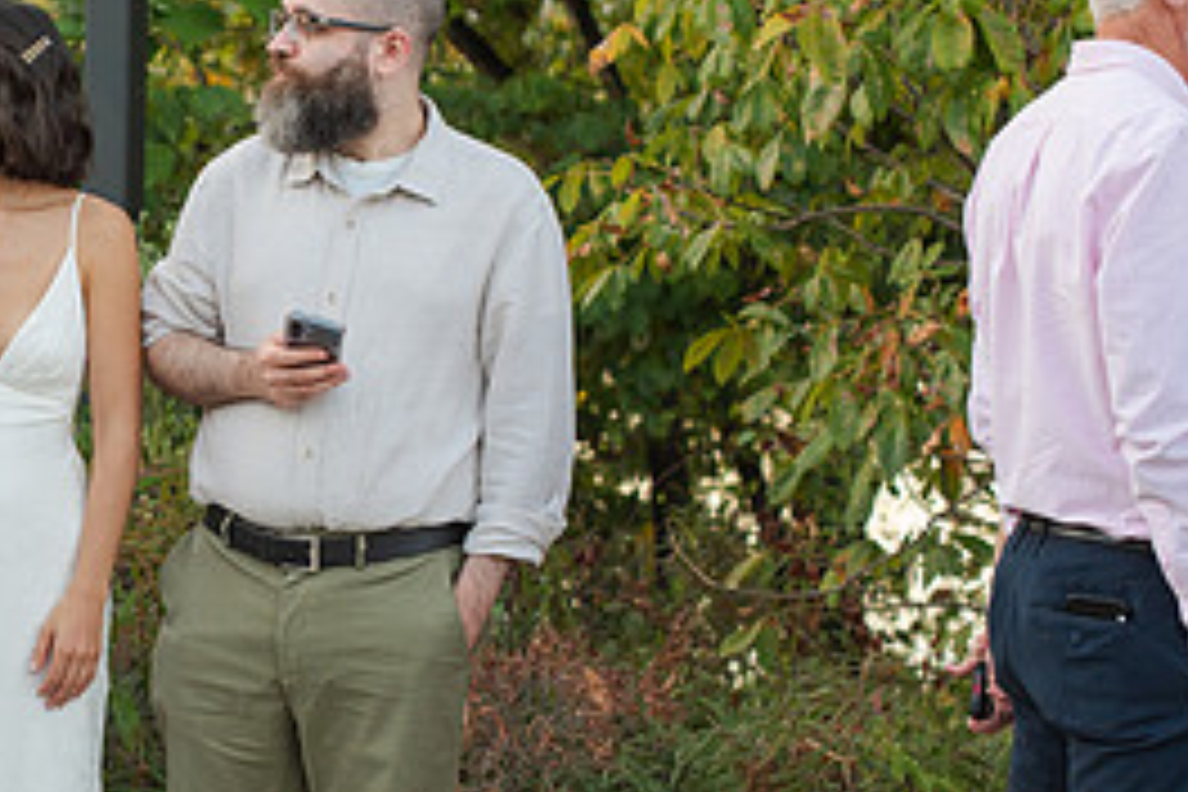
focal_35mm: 113
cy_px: 434
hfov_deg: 17.8
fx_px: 3729
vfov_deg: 12.1
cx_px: 68
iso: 800
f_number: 4
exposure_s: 1/400
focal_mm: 50
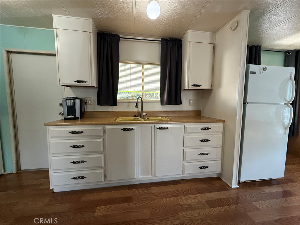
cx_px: 150
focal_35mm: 14
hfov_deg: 102.1
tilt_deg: -4.9
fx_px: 121
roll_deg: -0.8
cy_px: 112
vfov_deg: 85.7
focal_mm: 2.22
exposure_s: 1/99
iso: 320
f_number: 2.2
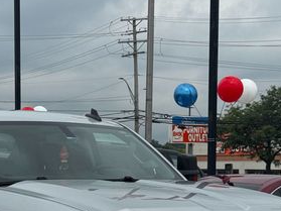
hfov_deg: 17.8
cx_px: 60
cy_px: 229
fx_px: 893
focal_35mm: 110
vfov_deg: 13.2
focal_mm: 6.76
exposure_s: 1/4049
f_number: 1.78
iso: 64
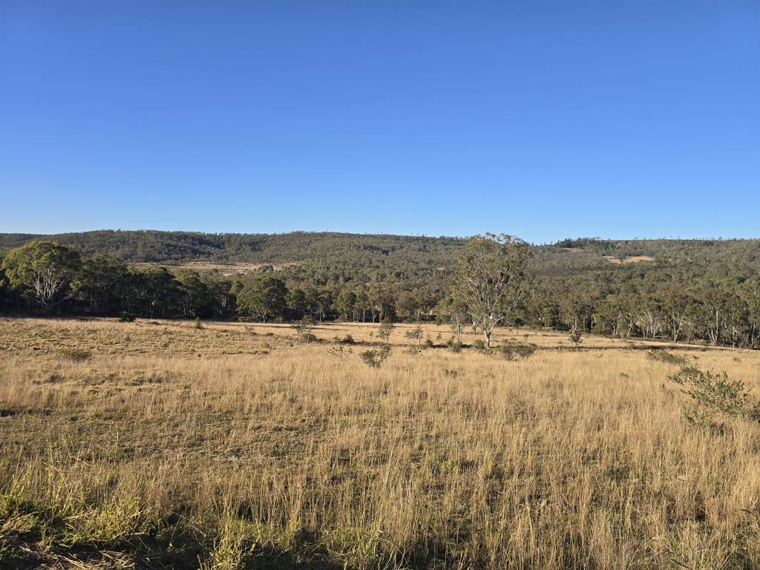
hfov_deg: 73.9
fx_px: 505
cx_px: 380
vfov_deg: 58.9
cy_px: 285
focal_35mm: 23
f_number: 1.7
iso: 12
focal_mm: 6.3
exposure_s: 1/619
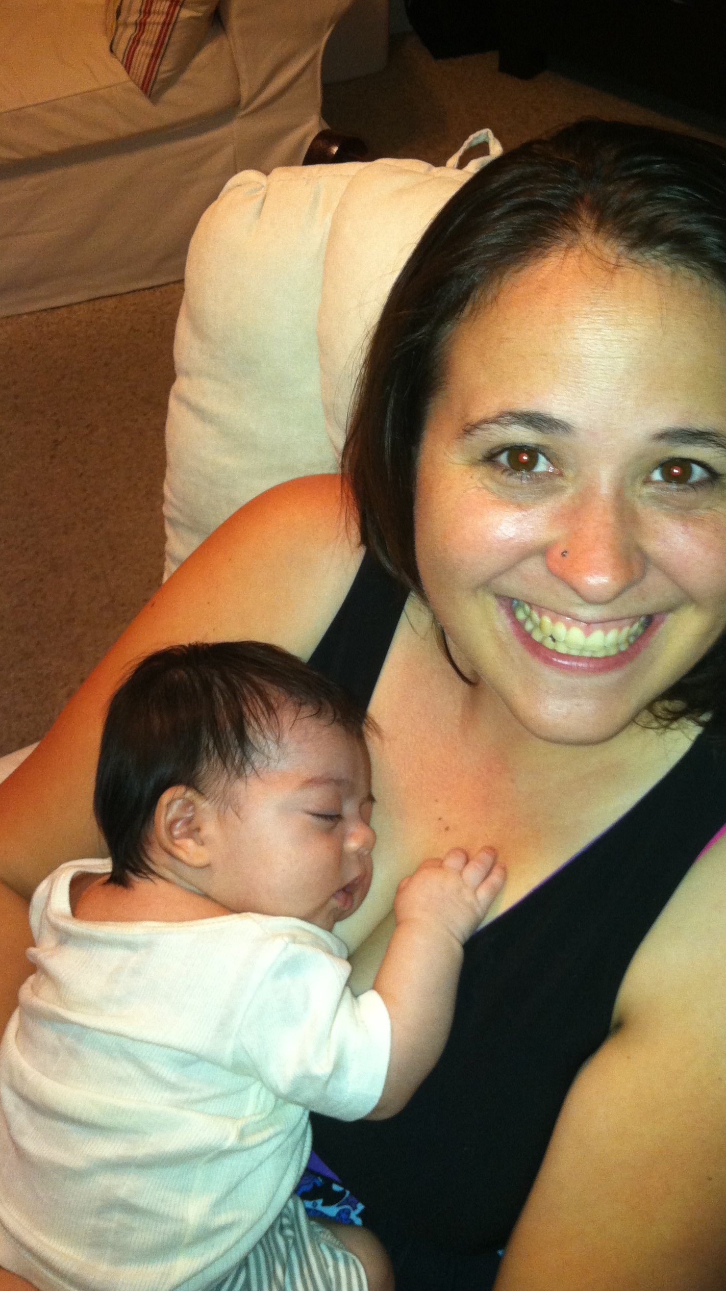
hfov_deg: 30.2
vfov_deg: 51.6
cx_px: 488
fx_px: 1335
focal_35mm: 39
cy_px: 647
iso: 200
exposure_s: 1/15
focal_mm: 3.85
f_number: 2.8
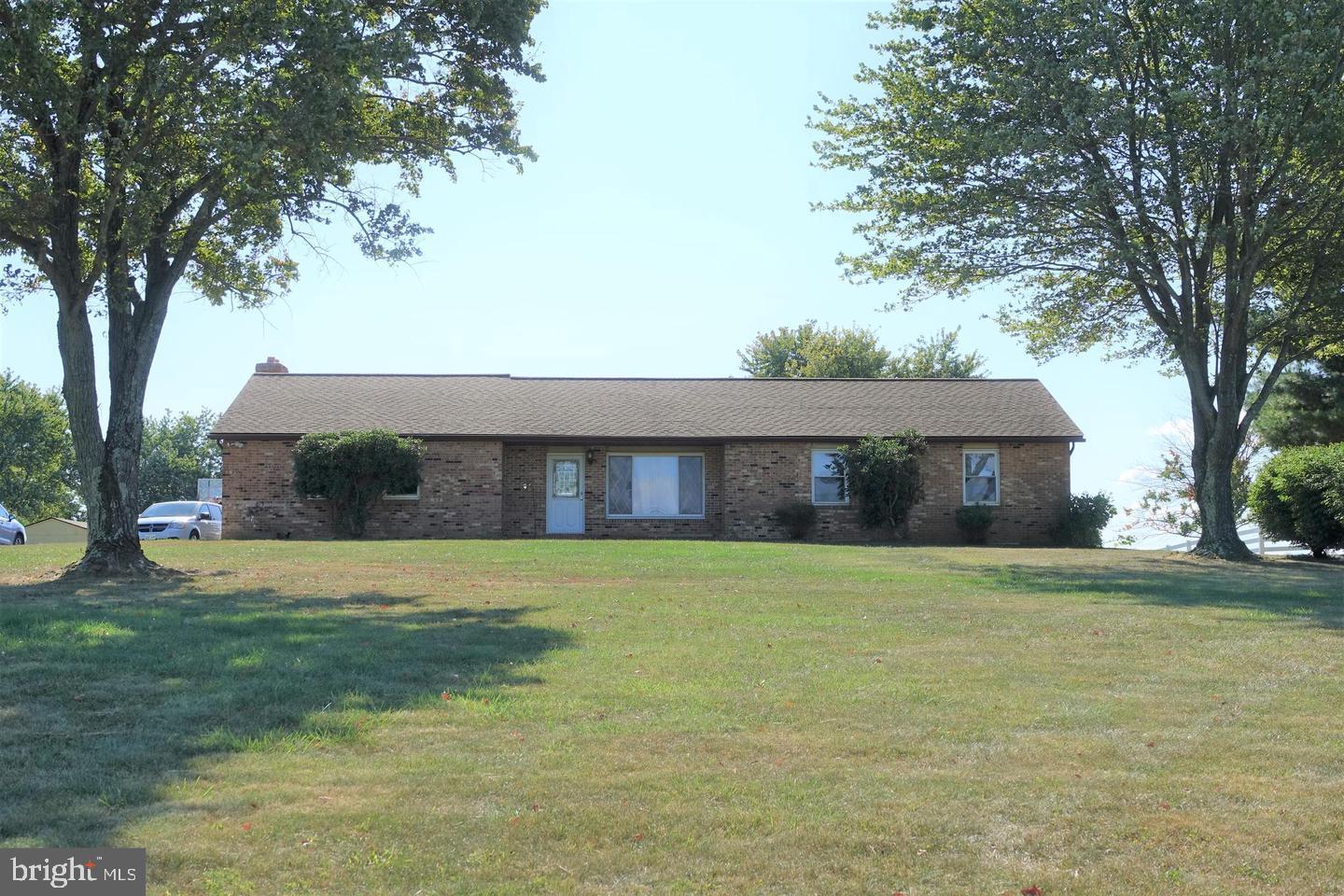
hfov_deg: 42.7
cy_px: 448
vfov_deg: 29.2
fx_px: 1717
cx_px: 672
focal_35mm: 46
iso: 100
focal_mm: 16.92
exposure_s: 1/800
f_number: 4
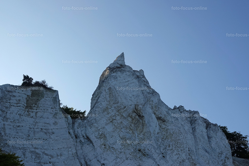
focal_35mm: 50
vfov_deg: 27.0
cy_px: 83
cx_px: 124
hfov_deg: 39.6
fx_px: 346
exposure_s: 1/800
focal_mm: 18.21
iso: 100
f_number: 4
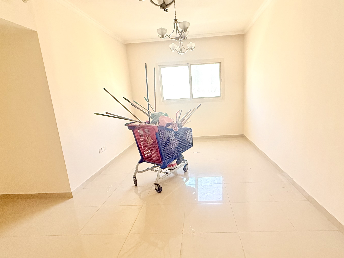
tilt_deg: -13.5
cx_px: 187
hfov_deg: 78.8
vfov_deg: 63.3
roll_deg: +3.4
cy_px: 142
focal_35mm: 21
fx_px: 209
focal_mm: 2.22
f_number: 2.2
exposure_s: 1/60
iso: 640
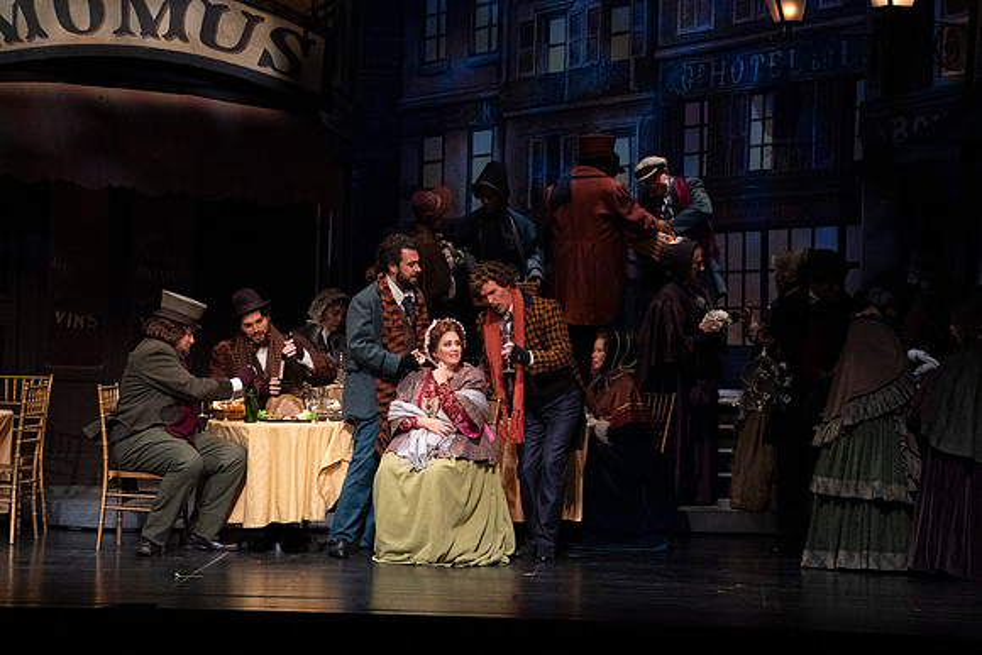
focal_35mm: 155
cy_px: 328
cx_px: 491
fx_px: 4229
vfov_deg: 8.9
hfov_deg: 13.2
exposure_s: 1/400
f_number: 13
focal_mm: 155
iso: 16000
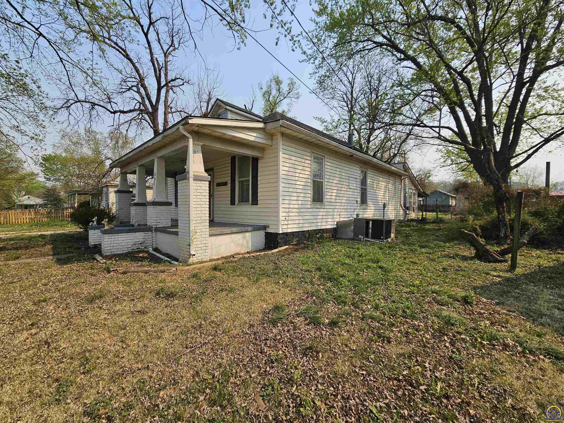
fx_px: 212
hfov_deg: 106.2
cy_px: 212
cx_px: 282
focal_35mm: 13
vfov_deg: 89.9
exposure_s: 1/1775
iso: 50
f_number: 2.2
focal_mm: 2.2
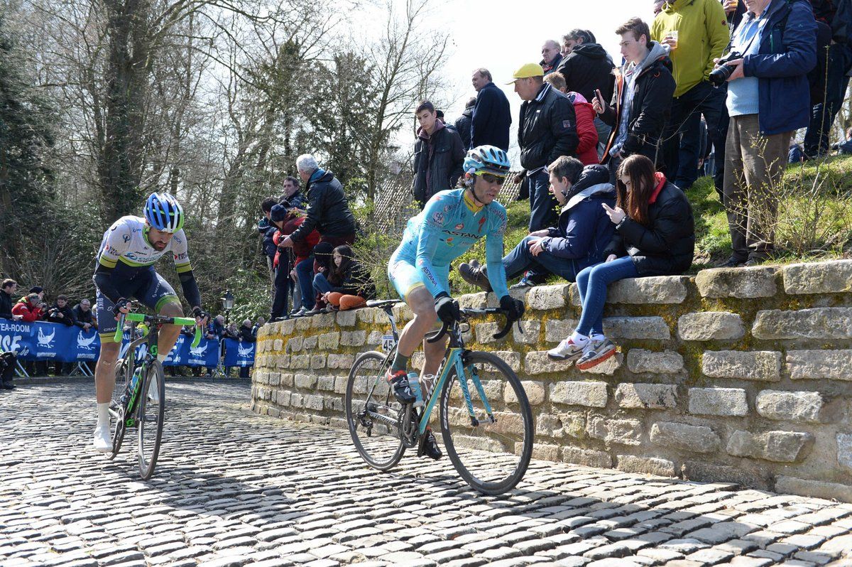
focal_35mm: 35
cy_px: 284
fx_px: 828
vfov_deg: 37.8
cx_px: 426
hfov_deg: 54.5
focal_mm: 35
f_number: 5
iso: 500
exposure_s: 1/800
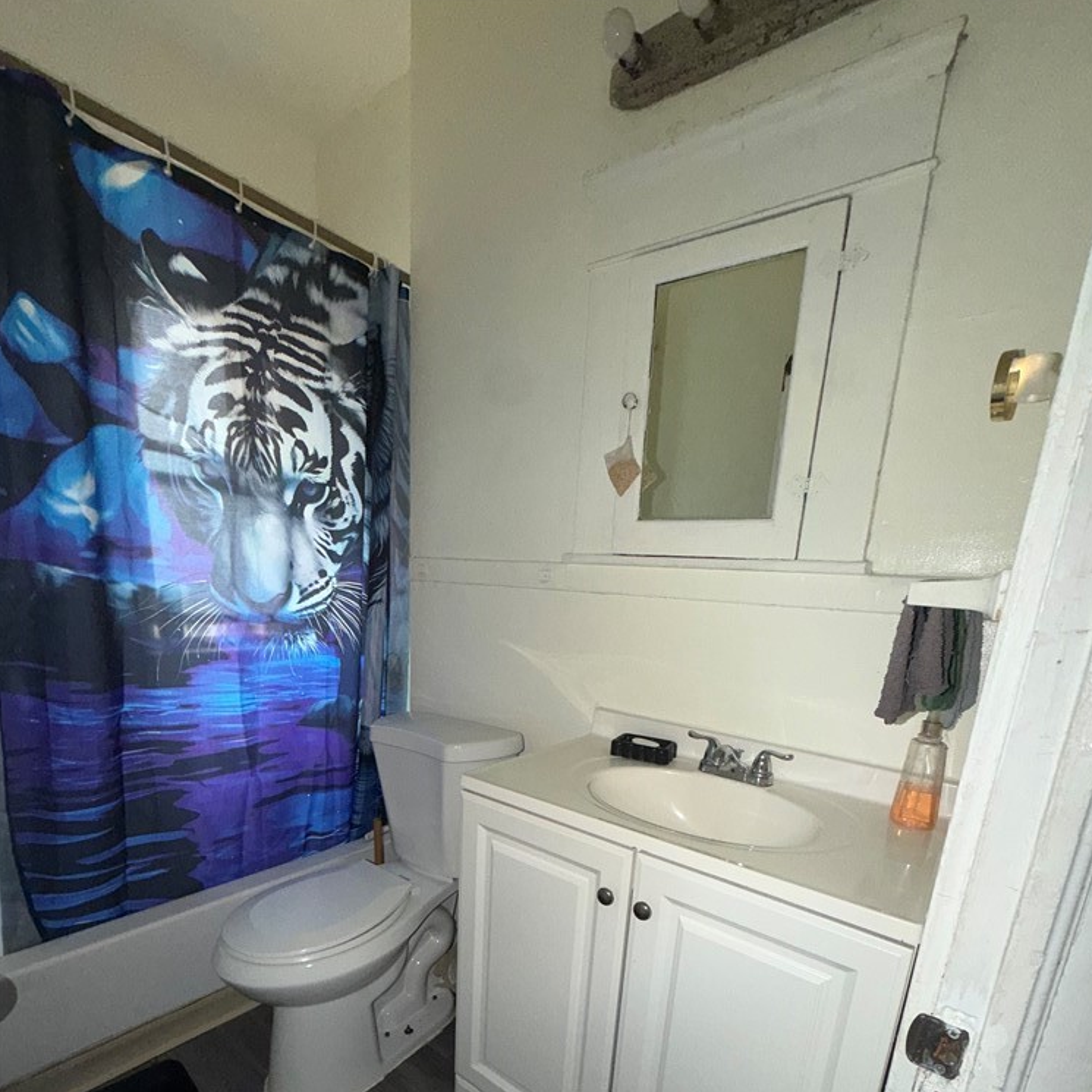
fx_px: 607
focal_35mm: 17
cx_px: 560
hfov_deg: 84.0
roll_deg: -3.9
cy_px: 743
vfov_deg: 80.7
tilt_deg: -14.2
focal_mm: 2.22
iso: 125
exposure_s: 1/60
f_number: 2.2
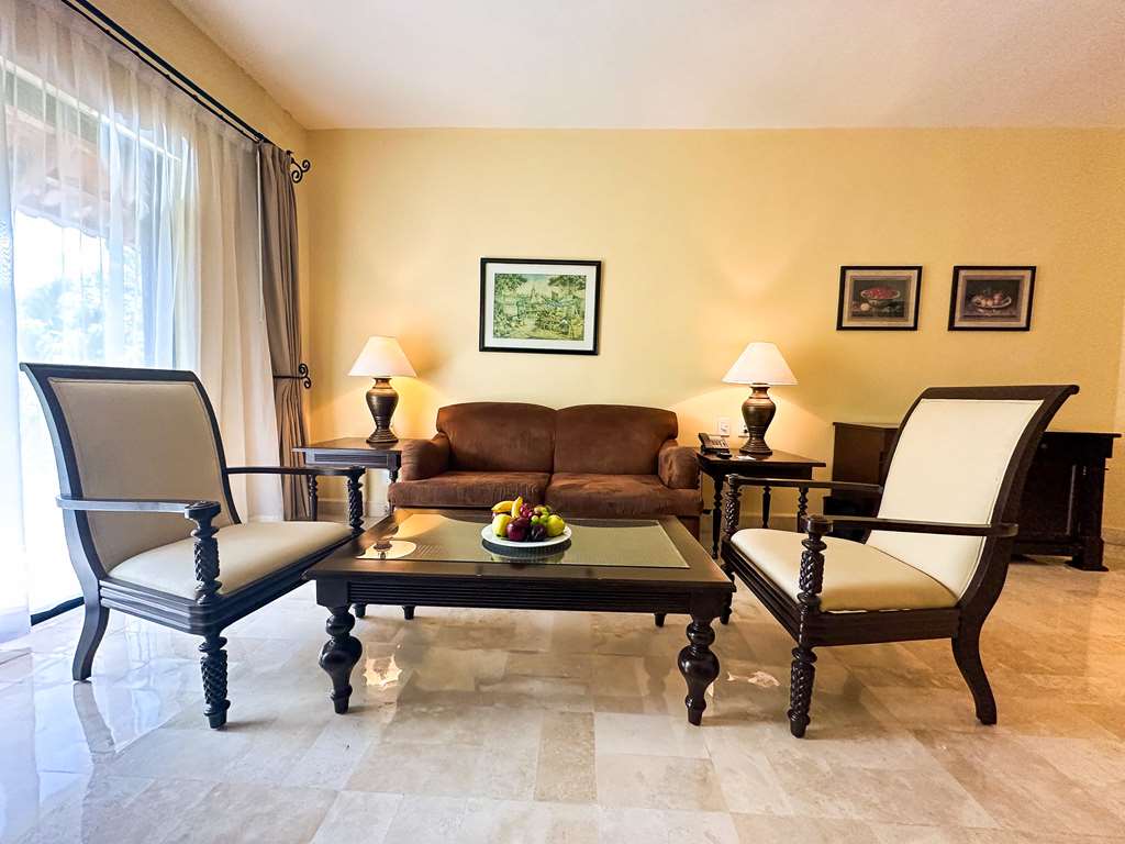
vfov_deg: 85.7
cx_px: 562
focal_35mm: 14
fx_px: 455
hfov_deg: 102.1
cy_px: 422
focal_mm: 2.22
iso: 250
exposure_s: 1/120
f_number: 2.2
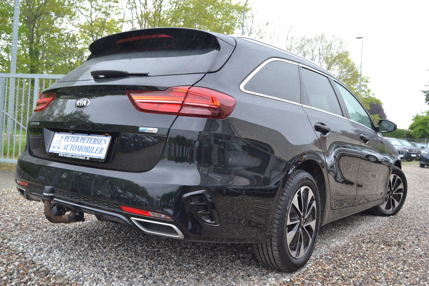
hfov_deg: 57.2
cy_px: 143
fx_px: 393
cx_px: 214
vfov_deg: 40.0
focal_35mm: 33
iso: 280
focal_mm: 22
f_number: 5.6
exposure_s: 1/125
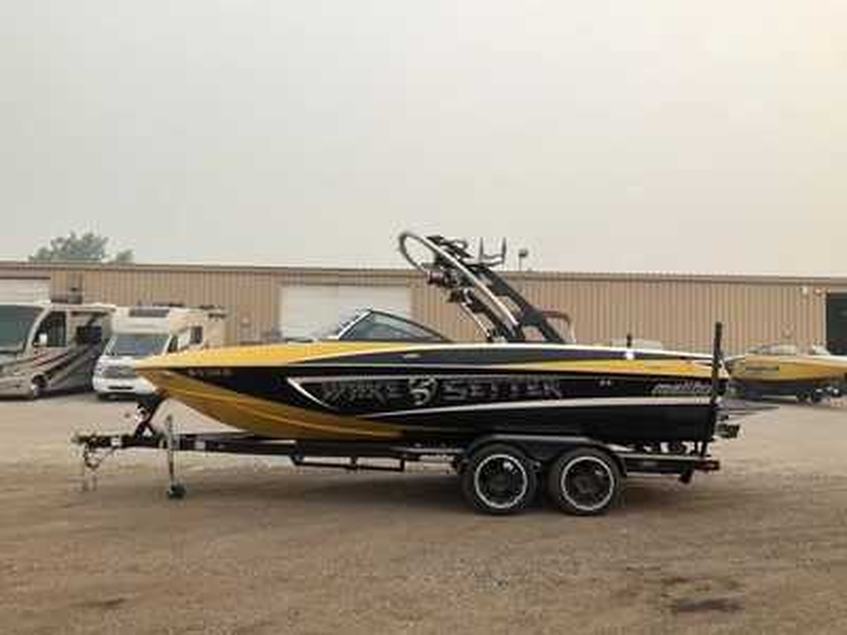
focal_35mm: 29
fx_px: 710
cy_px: 318
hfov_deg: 61.7
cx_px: 424
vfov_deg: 48.2
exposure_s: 1/1144
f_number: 1.8
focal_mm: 3
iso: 25
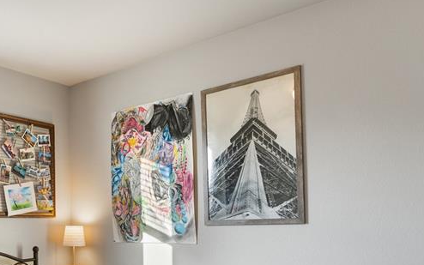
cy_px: 219
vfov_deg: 32.5
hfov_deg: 48.4
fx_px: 439
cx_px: 80
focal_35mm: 38
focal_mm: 18
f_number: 8
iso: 200
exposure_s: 1/1.67
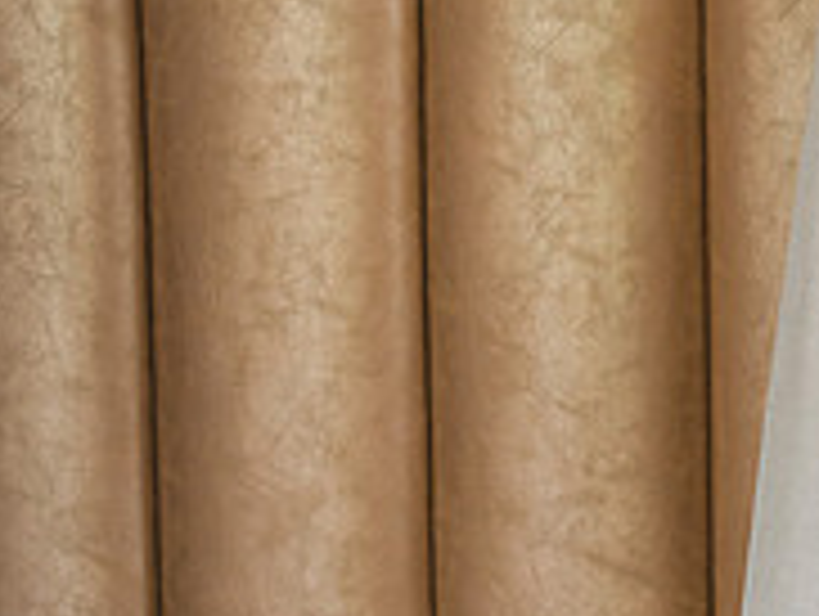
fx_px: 3625
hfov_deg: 12.2
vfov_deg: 9.7
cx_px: 1292
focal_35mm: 153
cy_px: 286
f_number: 2.8
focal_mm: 50
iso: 1250
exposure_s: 1/250
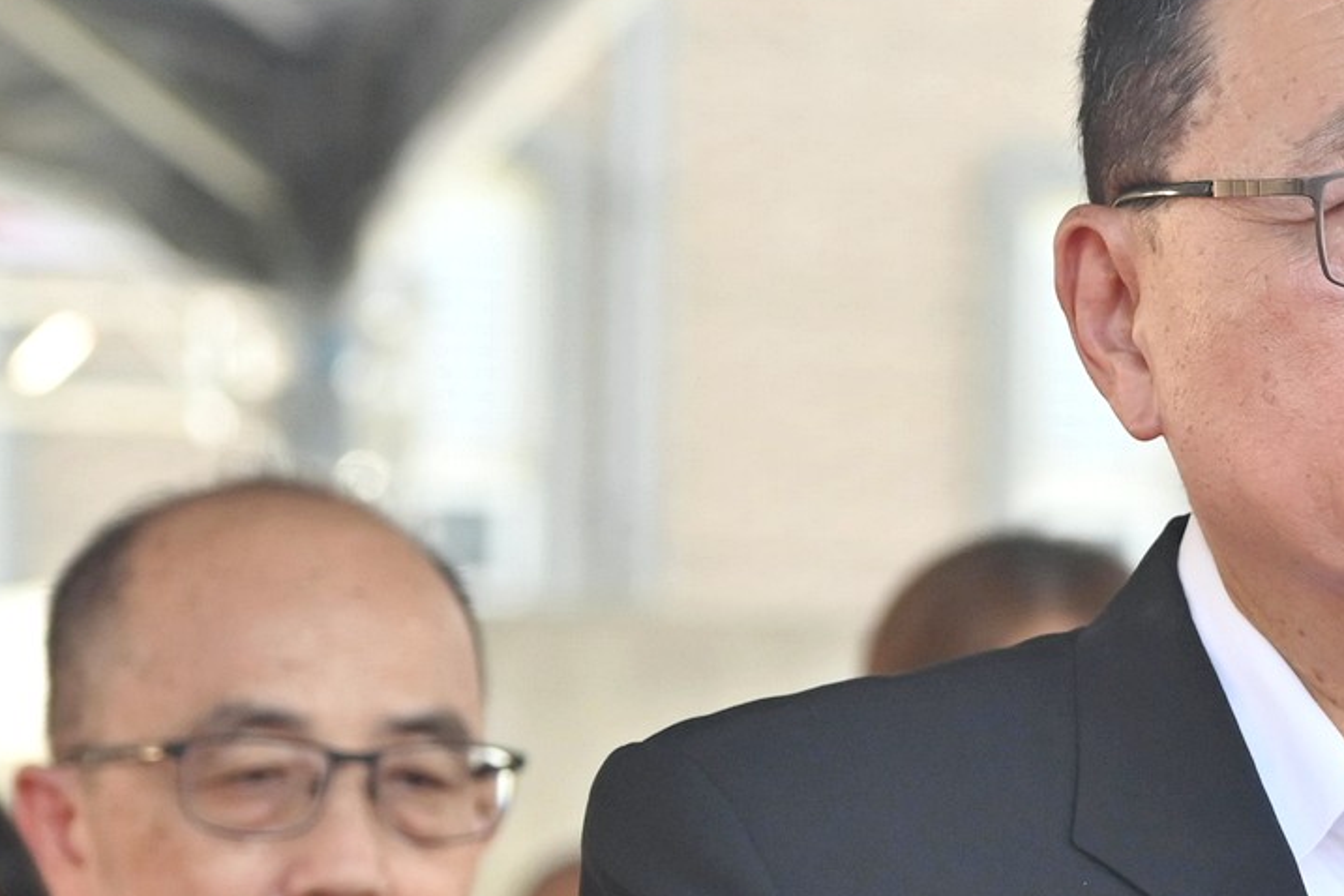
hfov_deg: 5.8
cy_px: 977
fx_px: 12991
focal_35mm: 348
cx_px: 2420
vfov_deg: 3.9
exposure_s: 1/500
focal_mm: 77
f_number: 4
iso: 320
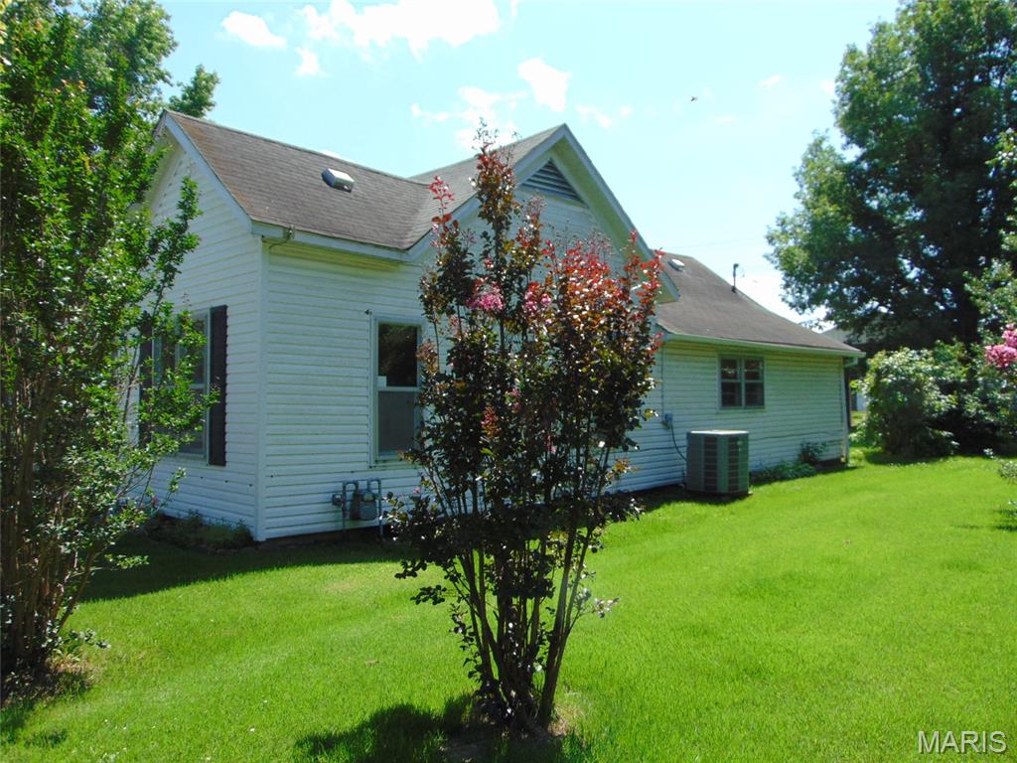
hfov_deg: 65.3
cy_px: 382
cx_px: 508
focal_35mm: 27
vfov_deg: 51.4
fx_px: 793
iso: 100
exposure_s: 1/800
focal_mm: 4.9
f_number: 3
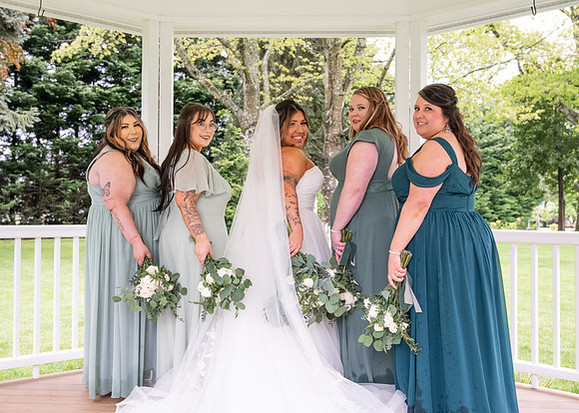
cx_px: 254
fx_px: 722
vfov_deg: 31.9
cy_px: 197
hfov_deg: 43.6
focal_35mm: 44
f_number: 5
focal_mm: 40
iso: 2500
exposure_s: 1/320
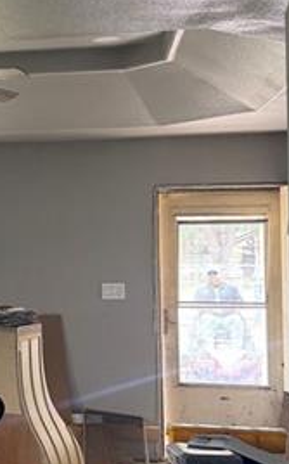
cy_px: 211
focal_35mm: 73
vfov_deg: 28.2
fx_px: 922
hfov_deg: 16.5
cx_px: -119
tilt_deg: +1.2
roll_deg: +0.6
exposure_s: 1/67
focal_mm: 6.76
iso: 200
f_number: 1.78
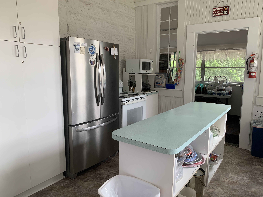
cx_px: 132
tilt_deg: -7.6
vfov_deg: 53.1
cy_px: 98
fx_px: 198
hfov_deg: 67.3
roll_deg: +0.1
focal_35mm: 26
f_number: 1.8
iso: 50
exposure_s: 1/121
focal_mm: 4.25
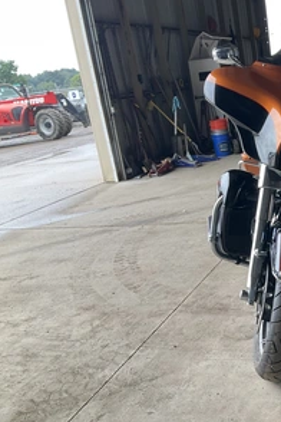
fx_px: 480
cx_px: 285
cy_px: 210
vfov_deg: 47.4
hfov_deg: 30.2
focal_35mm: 41
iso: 25
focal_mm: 3
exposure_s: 1/122
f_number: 1.8
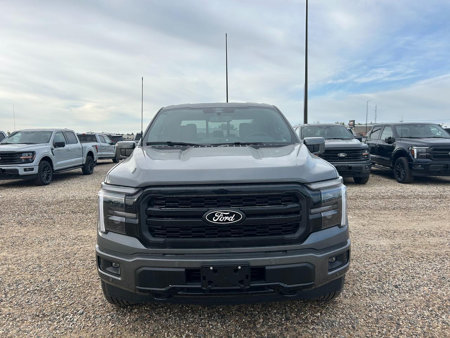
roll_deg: +0.2
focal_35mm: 26
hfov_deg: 67.3
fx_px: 338
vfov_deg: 53.1
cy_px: 169
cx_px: 225
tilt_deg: -2.4
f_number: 1.5
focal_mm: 5.7
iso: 50
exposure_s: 1/2457
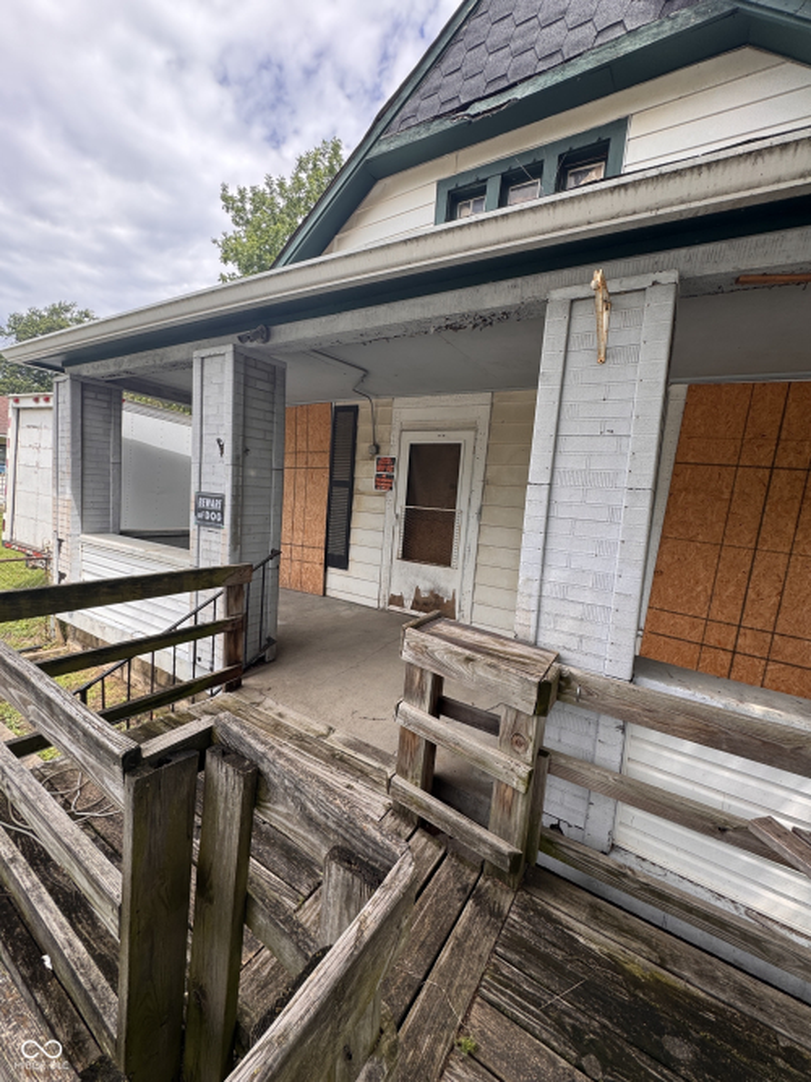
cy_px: 541
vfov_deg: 102.1
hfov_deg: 85.7
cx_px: 406
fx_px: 437
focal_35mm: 14
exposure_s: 1/317
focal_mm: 2.22
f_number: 2.2
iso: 40
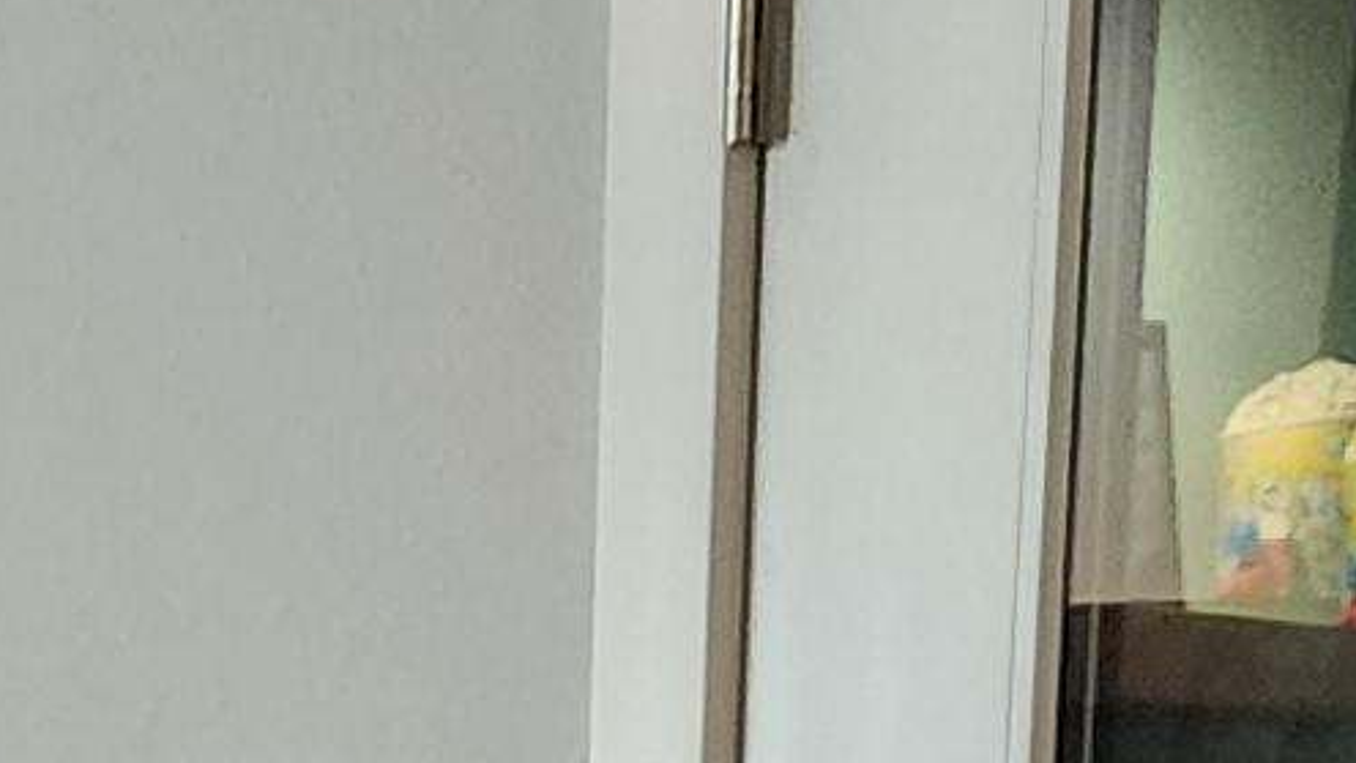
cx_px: -355
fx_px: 7263
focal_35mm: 202
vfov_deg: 4.6
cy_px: 4419
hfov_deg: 10.5
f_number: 1.8
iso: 640
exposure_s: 1/24
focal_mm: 6.4
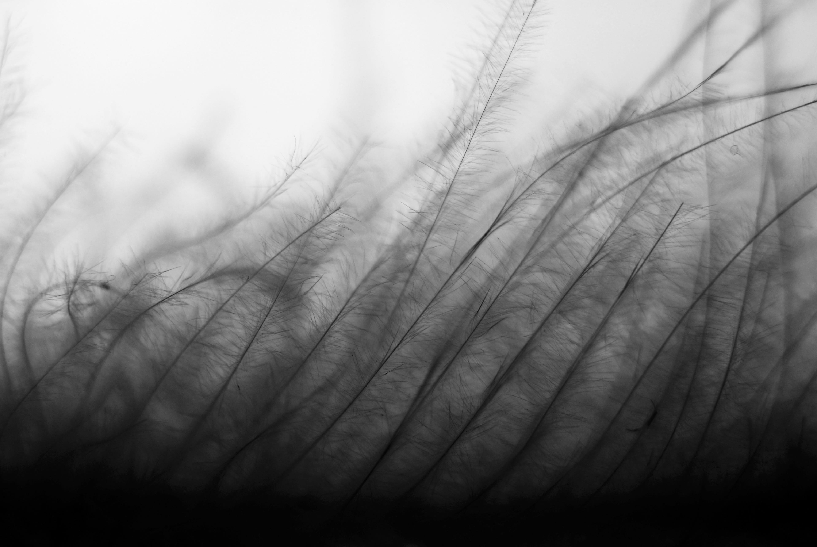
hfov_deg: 10.1
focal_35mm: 202
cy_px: 274
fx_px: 4601
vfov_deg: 6.8
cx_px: 408
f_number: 2.8
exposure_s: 1/250
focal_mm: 135
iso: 100
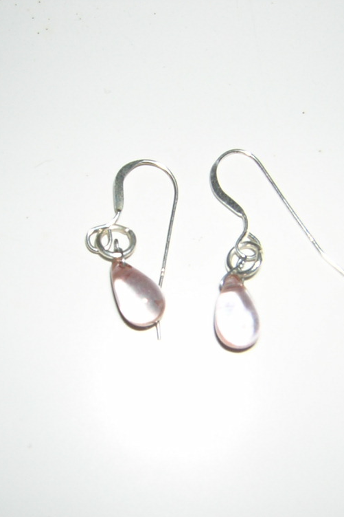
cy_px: 260
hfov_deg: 26.5
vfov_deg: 38.9
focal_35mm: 51
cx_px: 179
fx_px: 731
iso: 100
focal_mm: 4.7
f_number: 5.2
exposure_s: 1/60.1
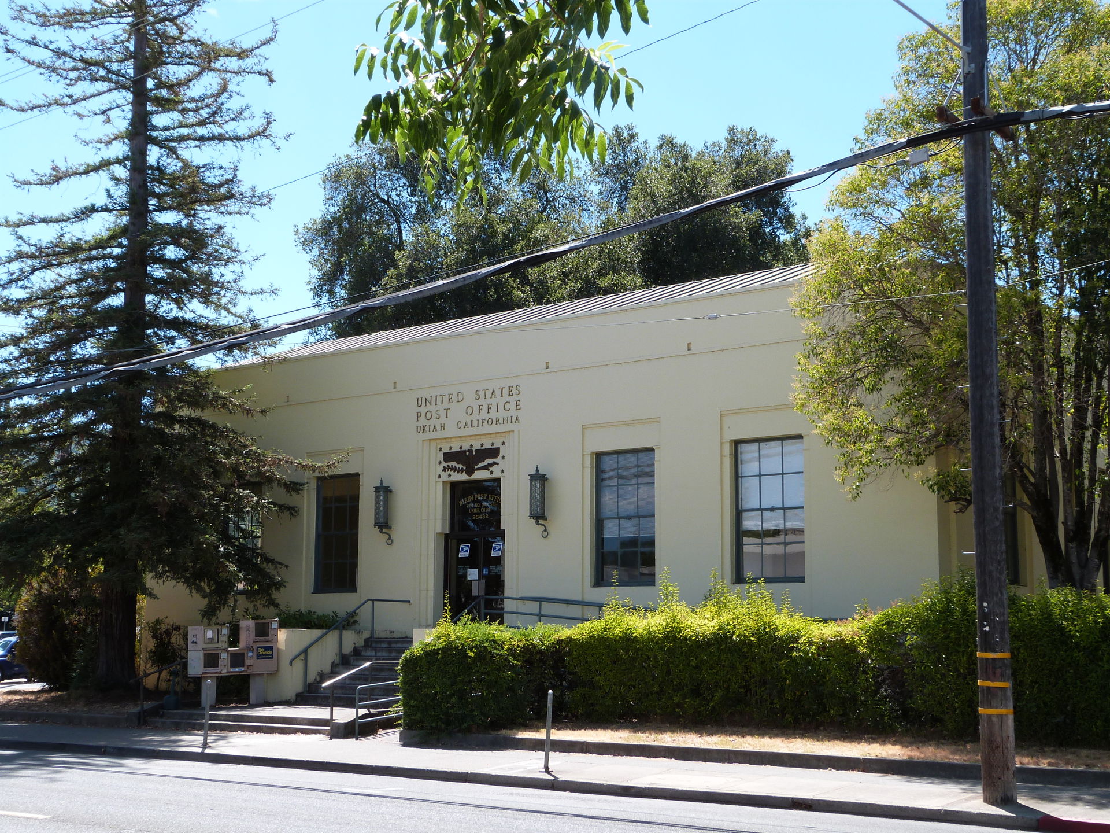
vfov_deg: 29.7
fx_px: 1571
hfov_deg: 38.9
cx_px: 555
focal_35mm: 49
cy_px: 416
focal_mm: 8.7
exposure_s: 1/200
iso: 100
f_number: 5
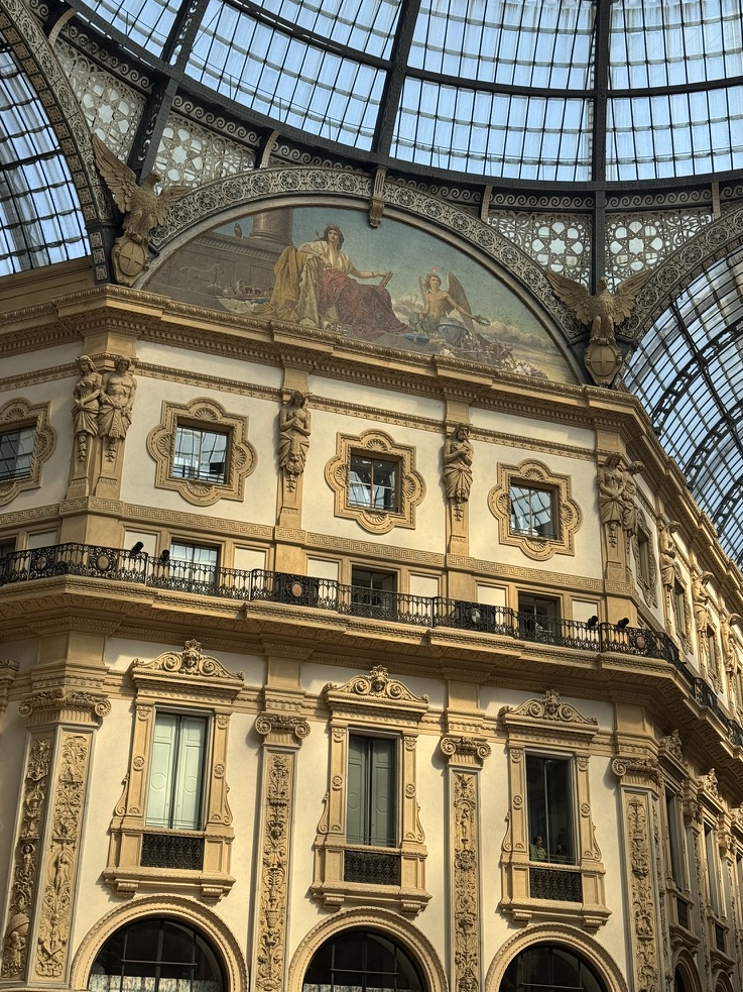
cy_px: 486
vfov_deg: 38.2
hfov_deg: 29.1
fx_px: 1431
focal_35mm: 50
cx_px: 373
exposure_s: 1/1560
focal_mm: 6.76
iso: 64
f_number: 1.78
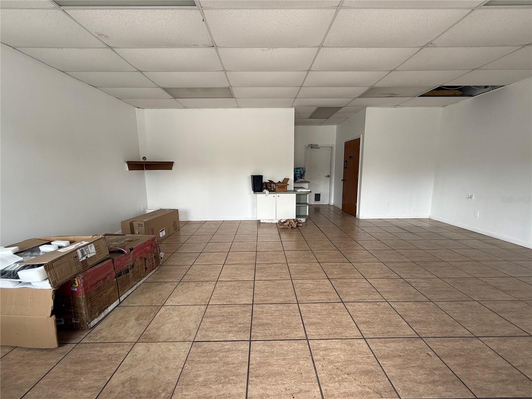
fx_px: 215
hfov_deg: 102.1
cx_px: 266
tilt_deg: -7.2
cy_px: 200
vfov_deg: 85.7
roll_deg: +0.5
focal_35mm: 14
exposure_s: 1/99
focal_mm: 2.22
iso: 80
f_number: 2.2
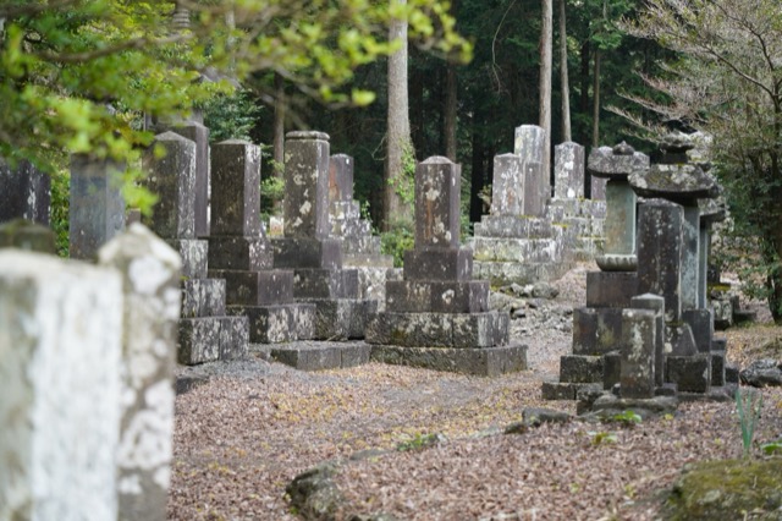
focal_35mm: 82
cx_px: 391
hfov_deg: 24.8
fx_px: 1780
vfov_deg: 16.6
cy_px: 260
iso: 400
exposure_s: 1/100
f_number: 4.5
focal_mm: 82
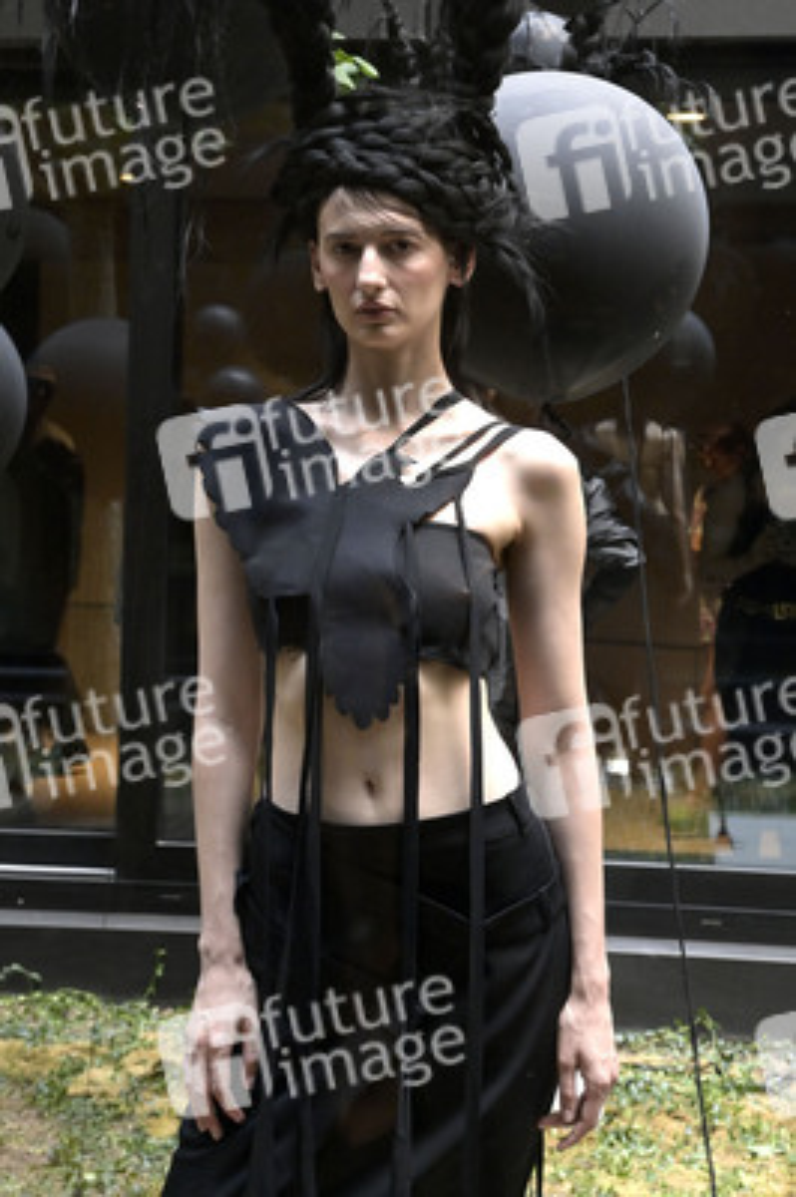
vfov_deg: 39.6
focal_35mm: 50
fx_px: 1661
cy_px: 598
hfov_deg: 26.9
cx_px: 398
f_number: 5.6
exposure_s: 1/160
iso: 4000
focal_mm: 50
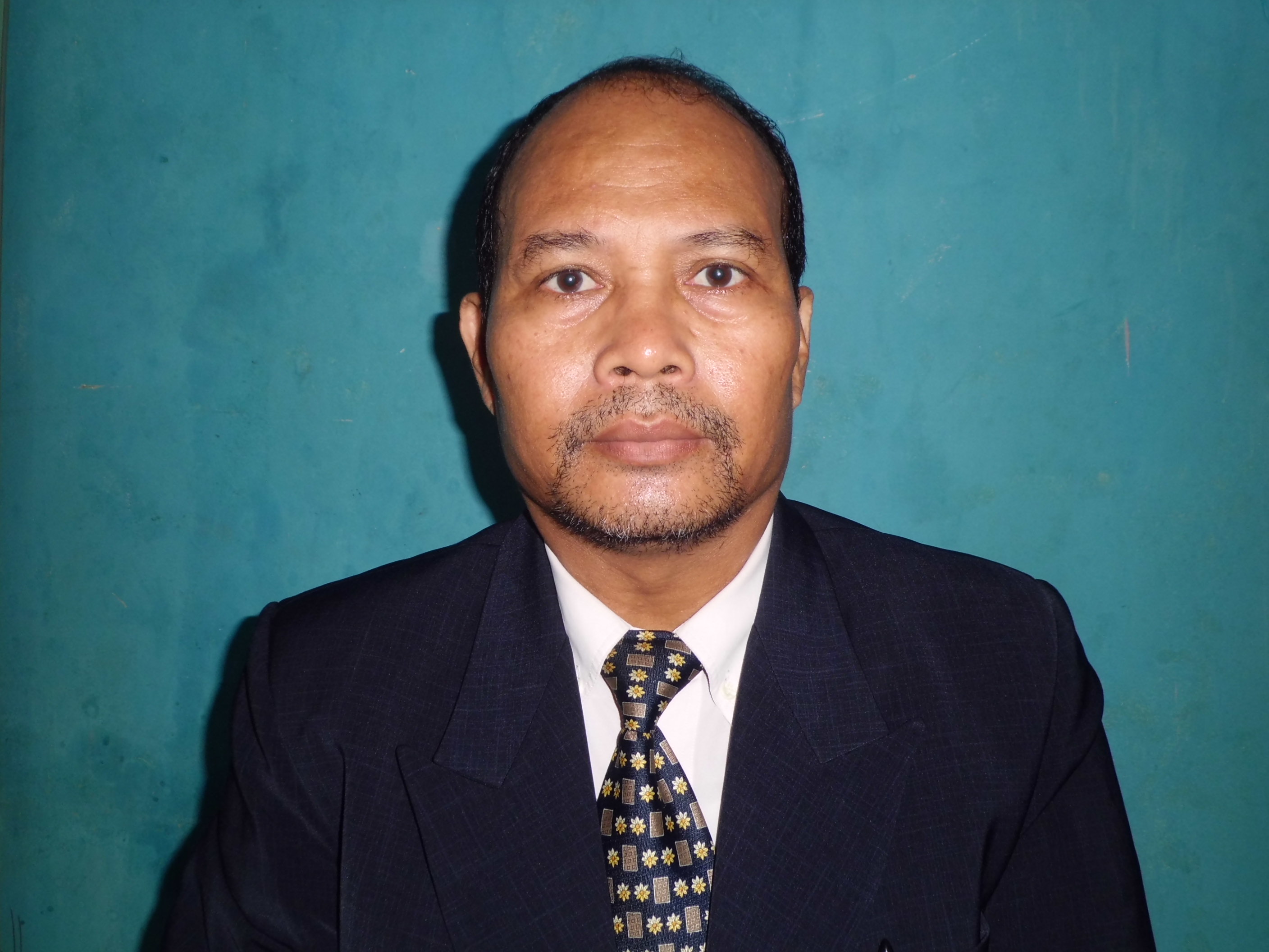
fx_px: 1320
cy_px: 476
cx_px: 634
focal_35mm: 36
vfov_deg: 39.7
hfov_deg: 51.4
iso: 100
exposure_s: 1/60
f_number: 3.1
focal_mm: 6.4
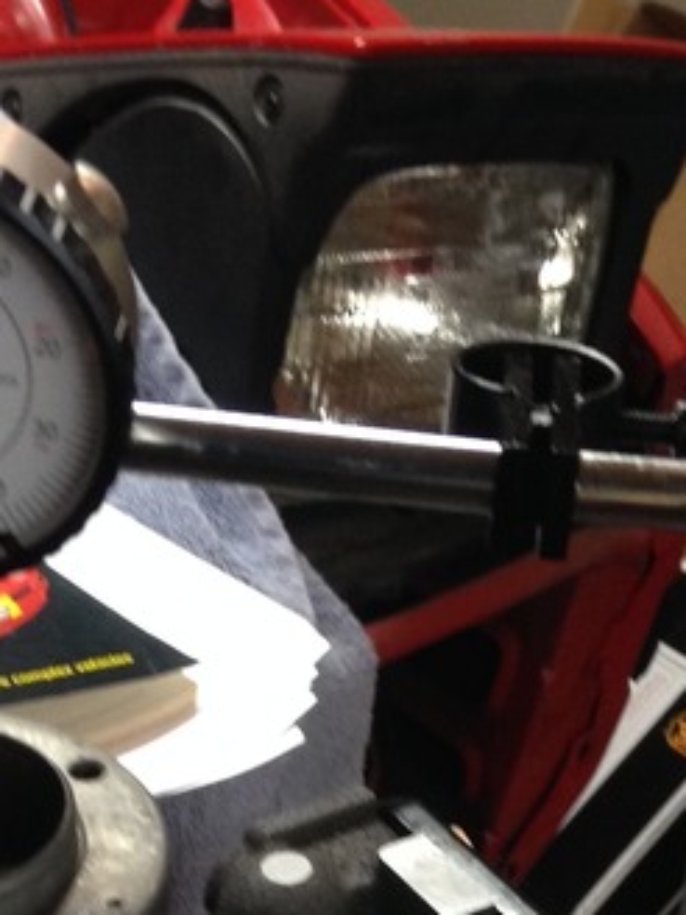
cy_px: 1230
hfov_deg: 14.4
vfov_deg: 17.7
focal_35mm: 103
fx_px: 2722
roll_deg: -10.7
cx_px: 310
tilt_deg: -35.7
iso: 125
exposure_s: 1/20
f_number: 2.4
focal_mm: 4.12
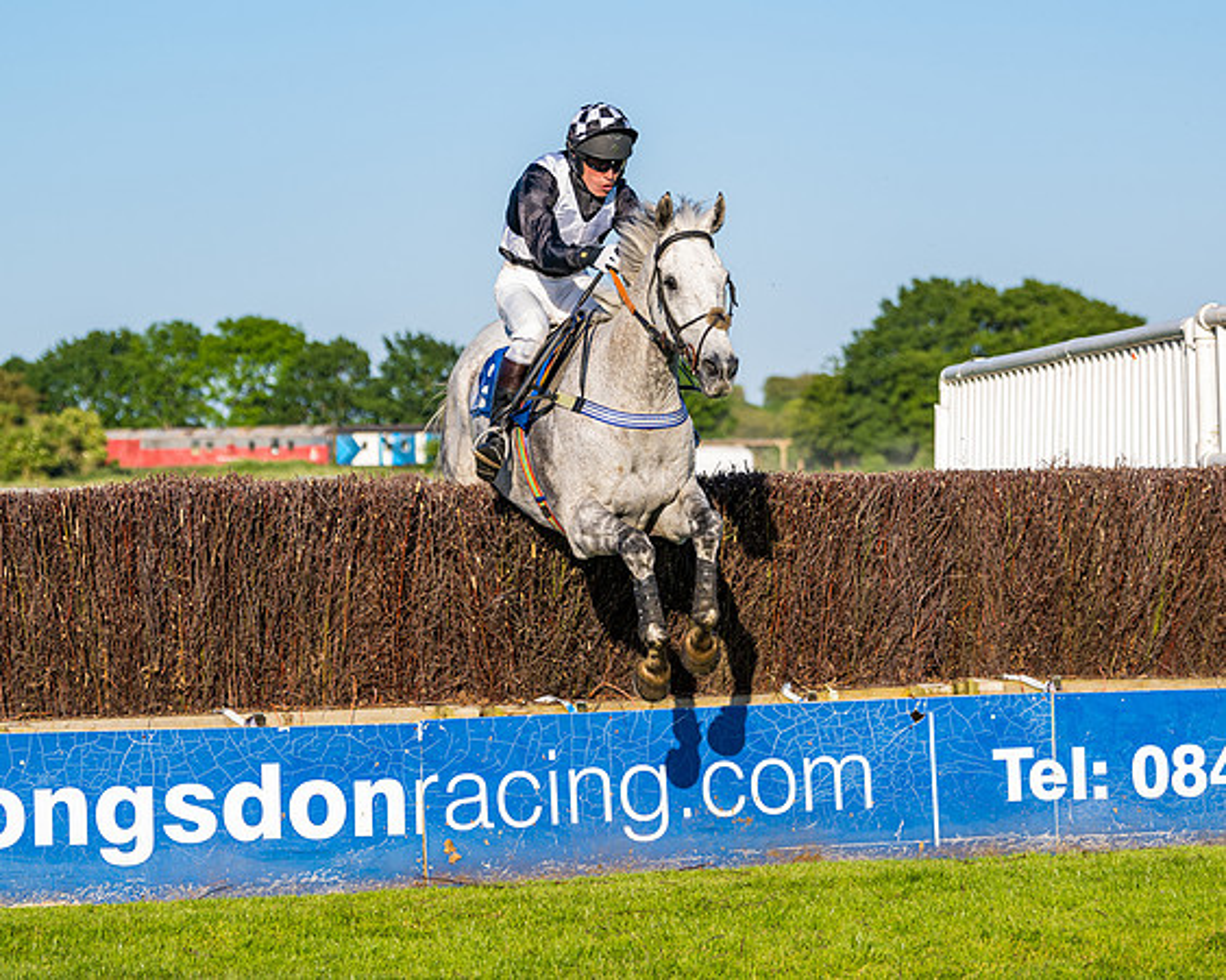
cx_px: 621
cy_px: 442
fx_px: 5409
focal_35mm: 149
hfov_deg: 12.9
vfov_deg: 10.4
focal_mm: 102
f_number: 4
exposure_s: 1/1250
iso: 200
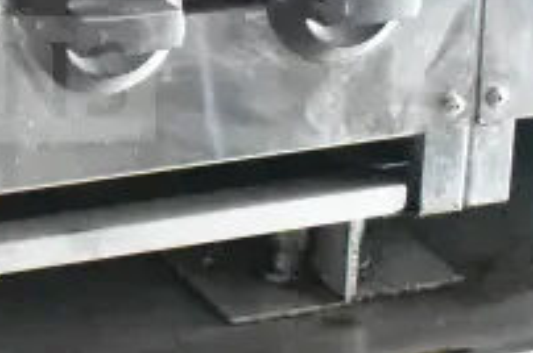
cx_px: -142
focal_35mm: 114
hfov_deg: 17.1
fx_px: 1678
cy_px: -67
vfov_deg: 11.8
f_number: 4
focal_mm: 25
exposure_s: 1/30
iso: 25600
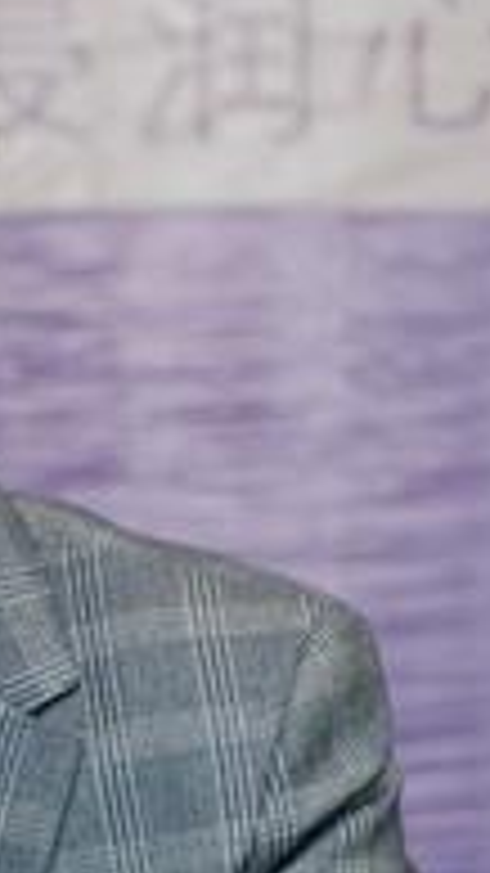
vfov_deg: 10.1
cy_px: 630
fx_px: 4947
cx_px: -261
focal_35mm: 214
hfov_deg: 5.6
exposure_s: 1/60
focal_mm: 66
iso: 800
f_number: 4
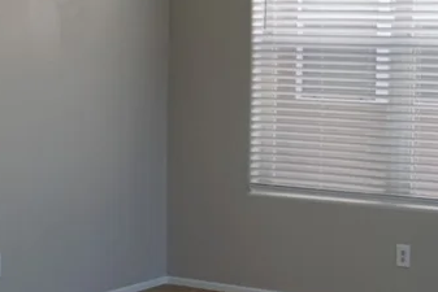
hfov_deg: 23.9
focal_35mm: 82
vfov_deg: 16.7
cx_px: 417
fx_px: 998
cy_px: 128
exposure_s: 1/160
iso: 500
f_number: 4
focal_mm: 18
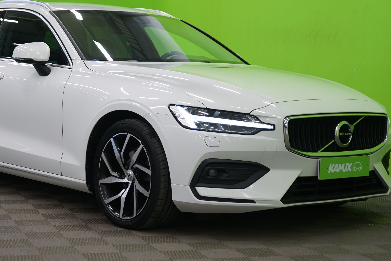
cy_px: 83
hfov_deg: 25.0
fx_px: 880
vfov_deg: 16.8
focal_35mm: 81
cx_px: 137
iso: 400
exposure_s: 1/13
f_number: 4.5
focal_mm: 51
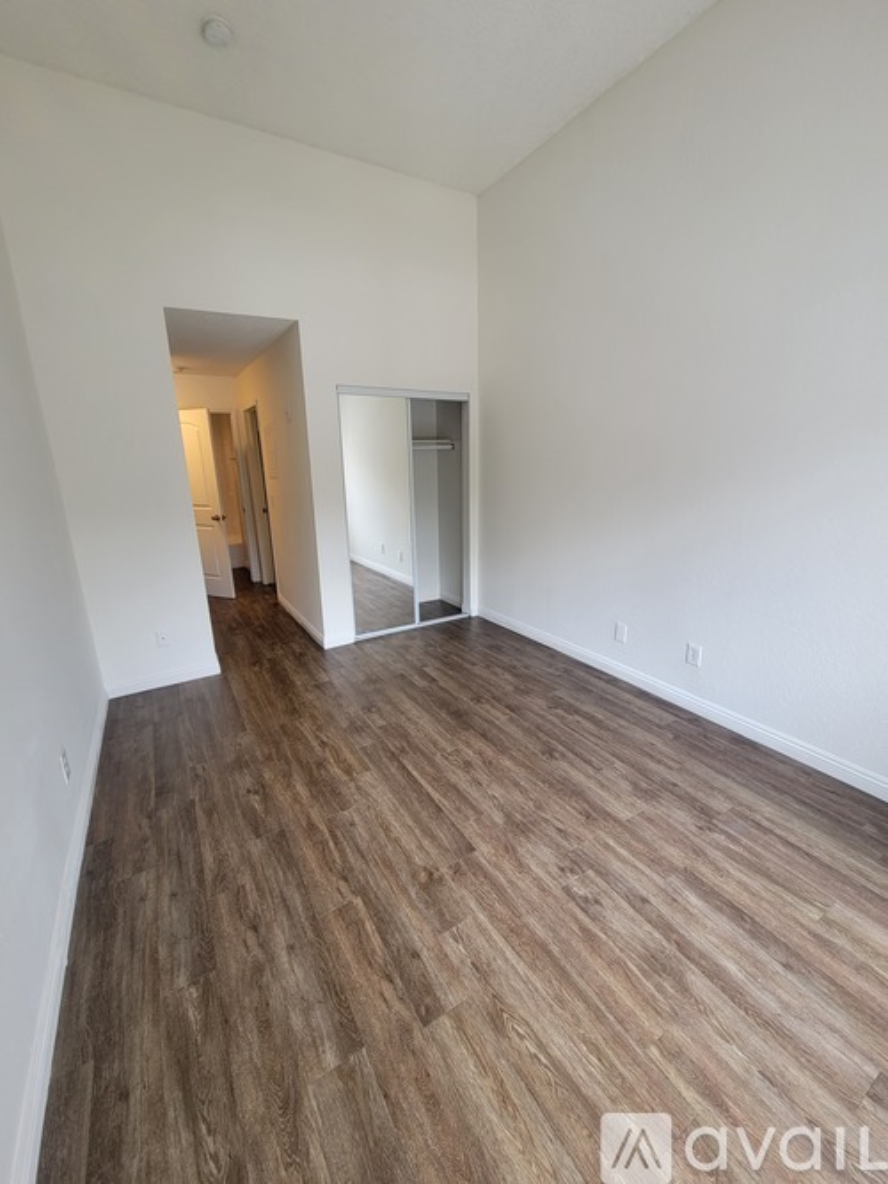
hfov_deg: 89.9
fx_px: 445
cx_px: 444
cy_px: 592
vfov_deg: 106.2
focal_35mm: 13
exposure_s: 1/60
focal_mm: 2.2
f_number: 2.2
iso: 64
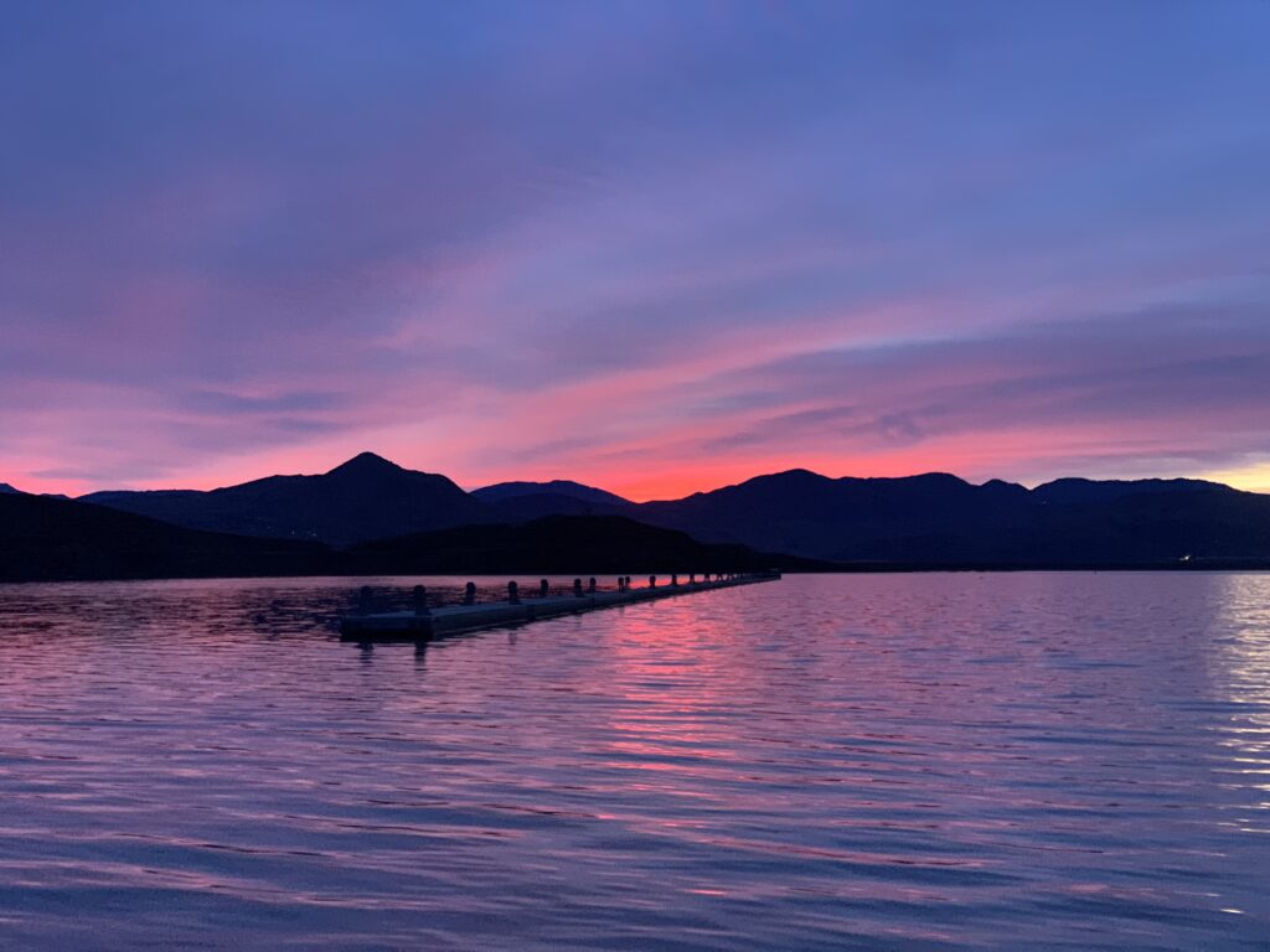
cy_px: 476
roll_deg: +0.2
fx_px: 1908
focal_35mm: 52
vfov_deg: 28.0
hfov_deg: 36.8
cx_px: 635
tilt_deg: +3.2
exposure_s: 1/30
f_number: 2.4
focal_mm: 6
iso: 500
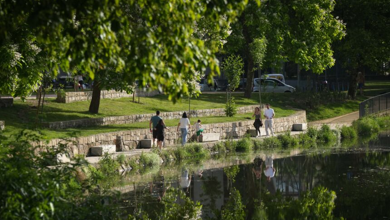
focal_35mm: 210
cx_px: 195
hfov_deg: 10.3
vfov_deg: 5.8
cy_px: 121
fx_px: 2172
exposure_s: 1/4000
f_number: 6.3
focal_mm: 200
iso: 1250
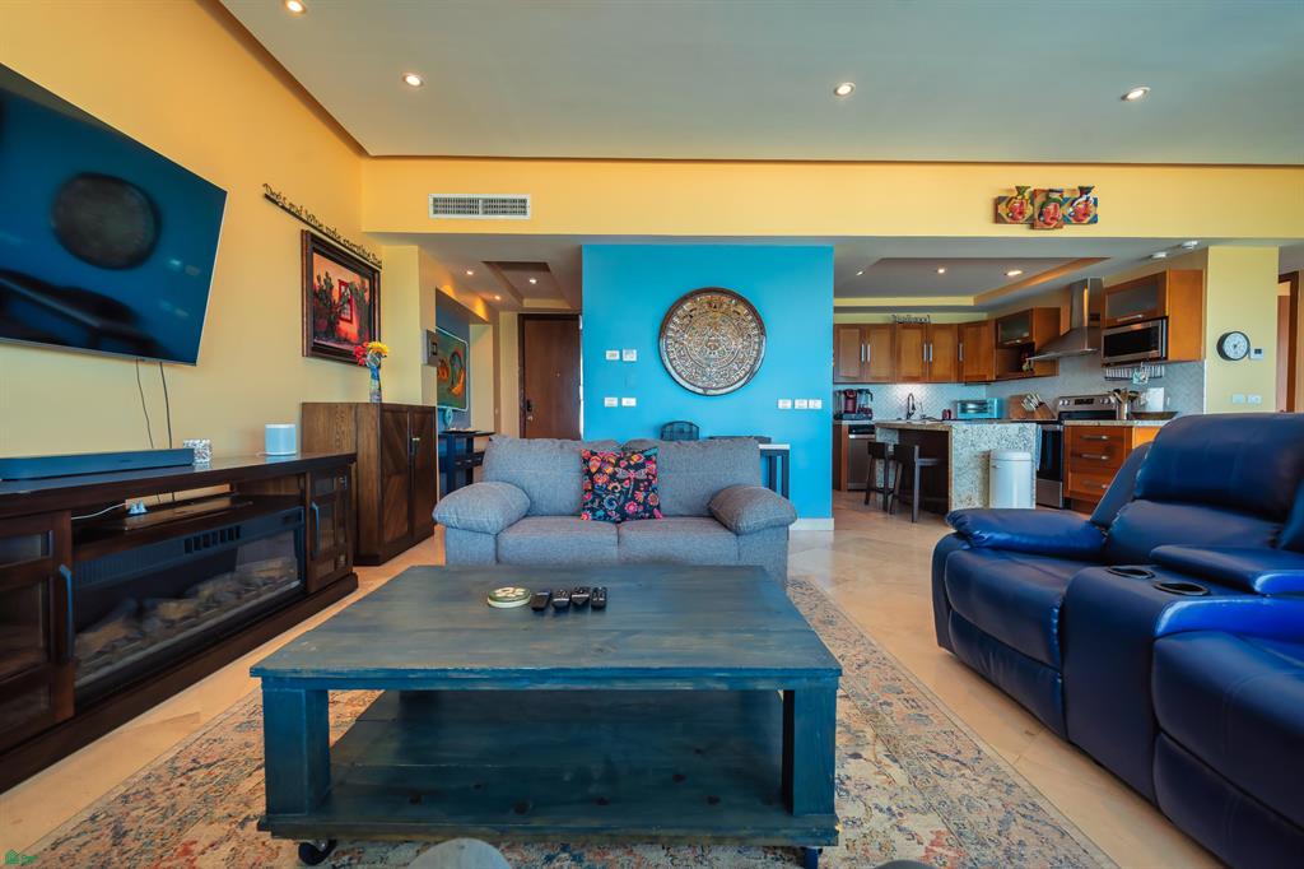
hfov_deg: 104.3
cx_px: 652
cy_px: 434
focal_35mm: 14
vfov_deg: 81.2
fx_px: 507
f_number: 5.6
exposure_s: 1/60
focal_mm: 14
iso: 400
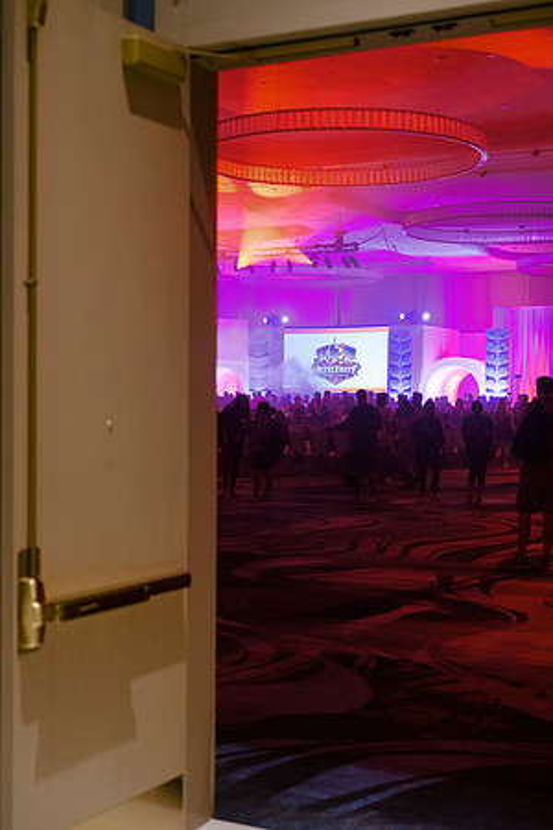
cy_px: 415
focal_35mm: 50
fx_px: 1152
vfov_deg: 39.6
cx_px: 276
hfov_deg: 27.0
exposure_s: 1/160
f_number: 3.2
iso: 1600
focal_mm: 50
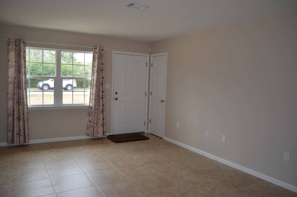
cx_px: 148
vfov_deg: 47.7
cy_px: 98
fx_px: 222
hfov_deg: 67.5
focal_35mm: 27
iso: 320
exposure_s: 1/125
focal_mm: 18
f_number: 3.5
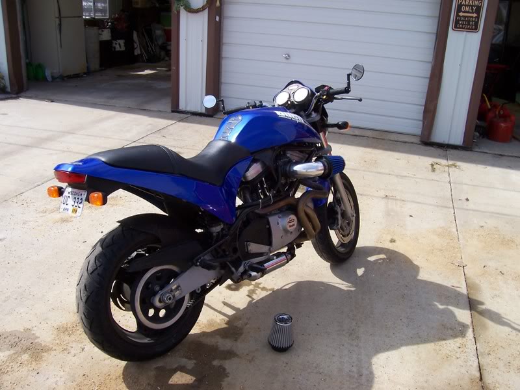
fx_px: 511
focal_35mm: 34
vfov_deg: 41.8
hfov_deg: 54.0
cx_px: 260
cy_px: 195
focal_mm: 5.6
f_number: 5.6
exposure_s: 1/350
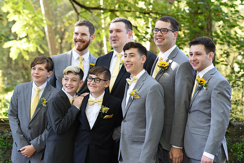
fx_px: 576
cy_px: 82
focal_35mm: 85
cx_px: 122
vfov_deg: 16.1
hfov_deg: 23.9
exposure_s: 1/200
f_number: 4
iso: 500
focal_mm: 85
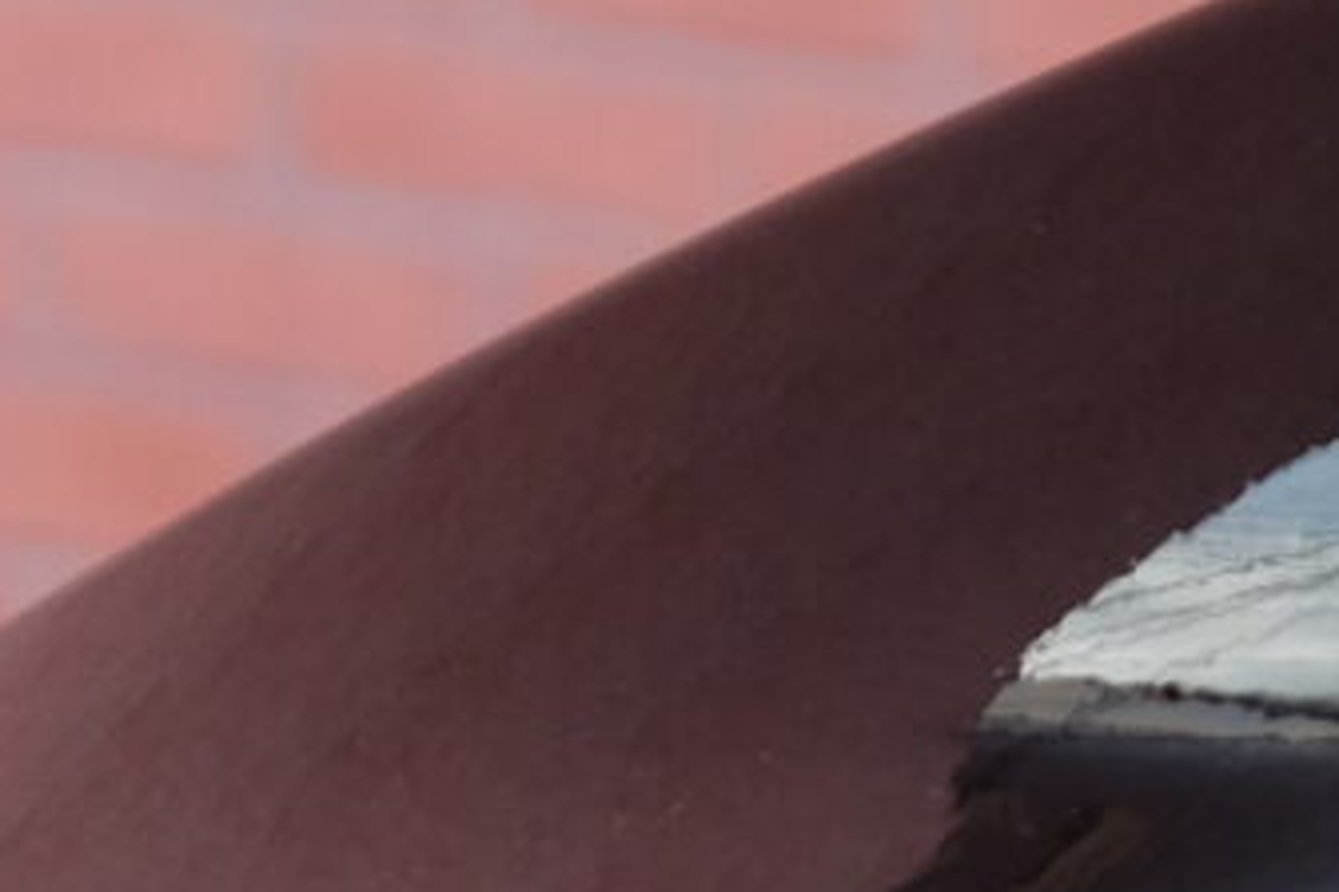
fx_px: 15286
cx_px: 339
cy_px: 2901
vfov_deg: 3.3
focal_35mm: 411
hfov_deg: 5.0
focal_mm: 35.8
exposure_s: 1/300
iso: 400
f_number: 5.6
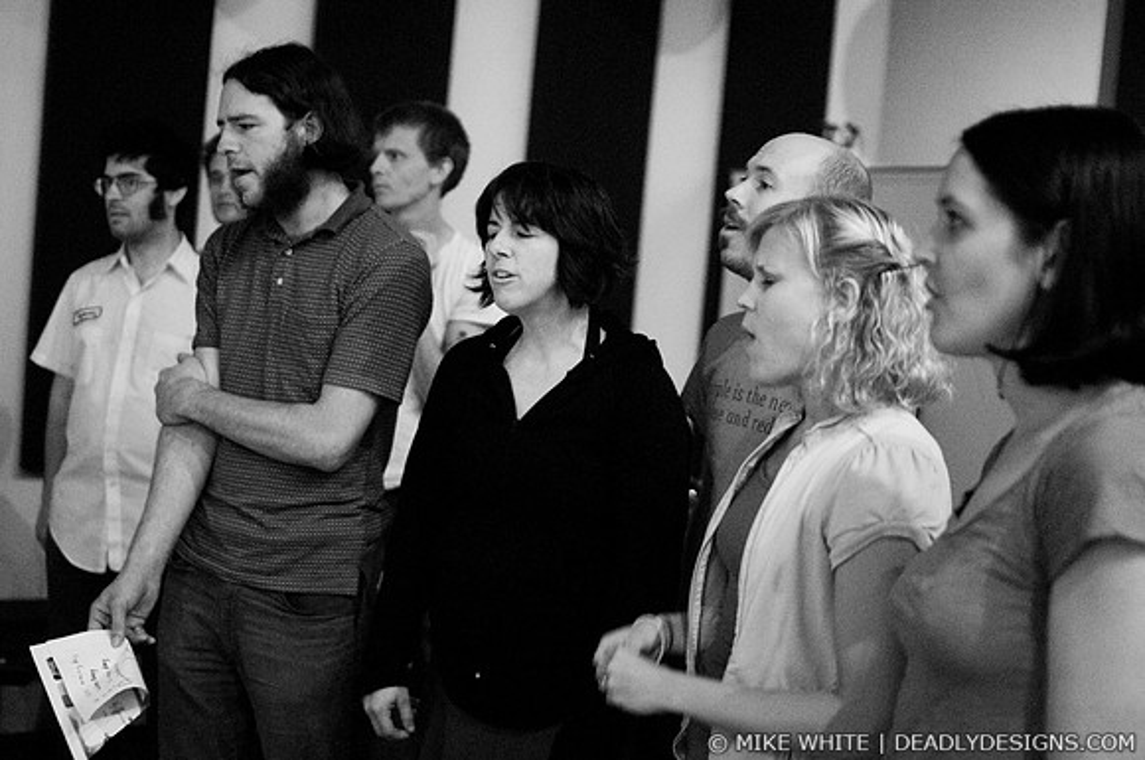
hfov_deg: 43.7
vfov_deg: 29.8
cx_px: 572
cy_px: 380
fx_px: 1429
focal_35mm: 45
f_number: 1.4
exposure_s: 1/50
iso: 1600
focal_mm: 30
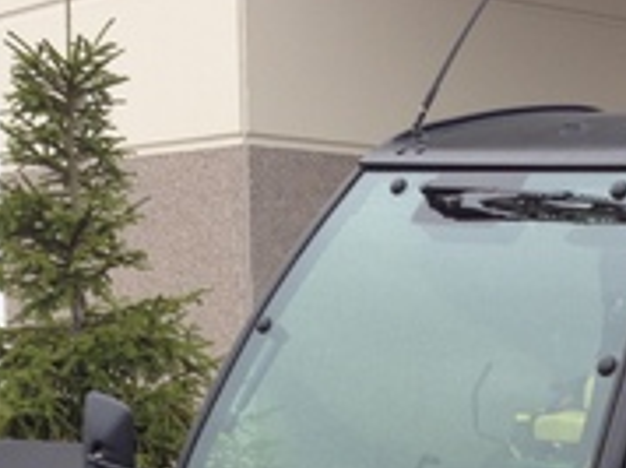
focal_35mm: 107
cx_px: 559
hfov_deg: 18.1
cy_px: 588
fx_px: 1932
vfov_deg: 13.4
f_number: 2.4
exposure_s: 1/124
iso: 64
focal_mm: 4.28
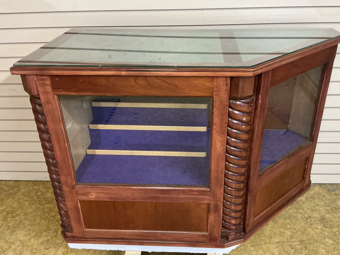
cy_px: 128
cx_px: 188
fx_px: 324
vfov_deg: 42.9
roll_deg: +2.2
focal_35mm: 33
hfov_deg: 55.2
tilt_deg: -30.0
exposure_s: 1/60
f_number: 1.8
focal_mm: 3
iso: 200
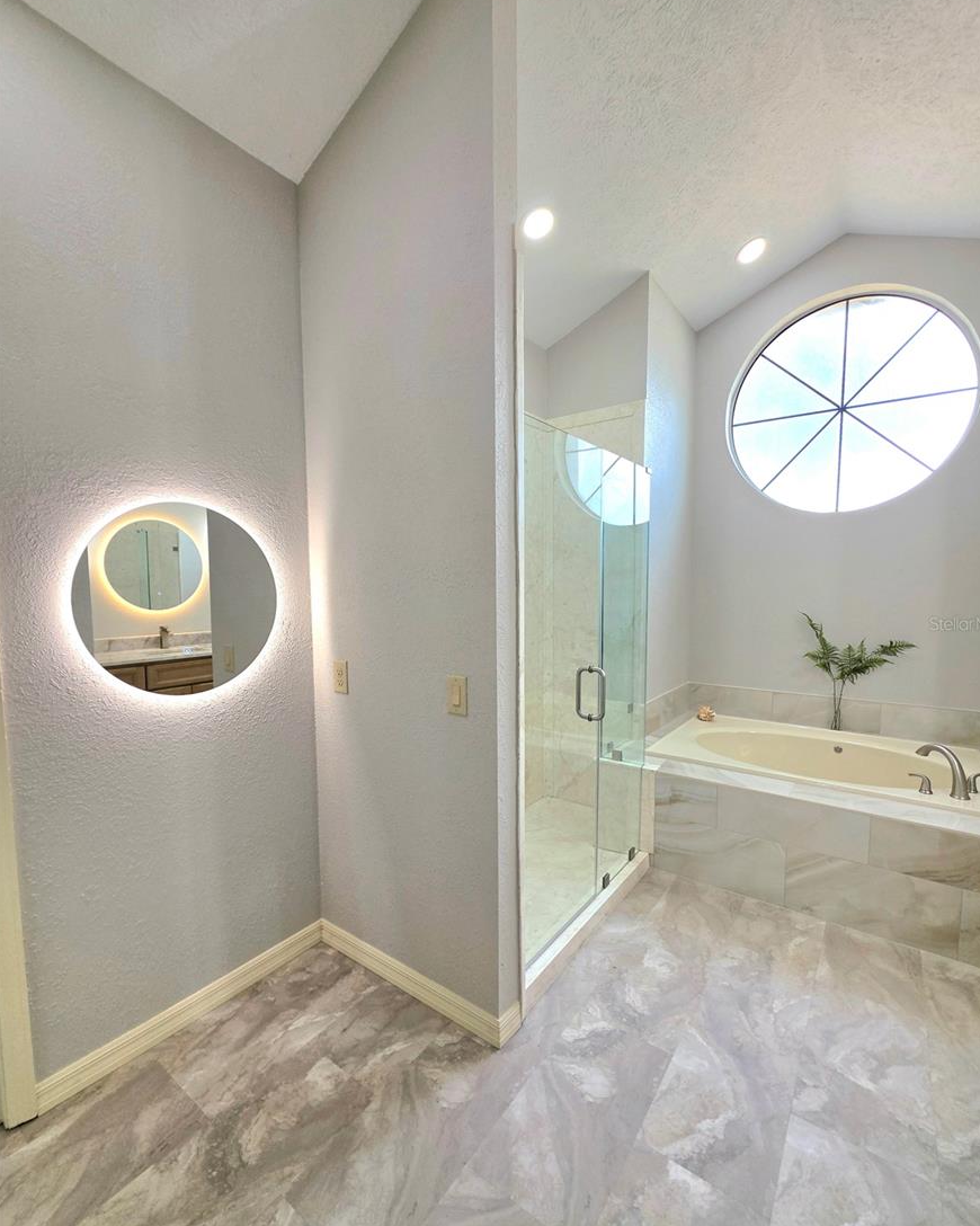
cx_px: 502
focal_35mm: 14
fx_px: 508
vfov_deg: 100.7
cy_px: 623
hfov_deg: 87.9
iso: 25
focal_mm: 2.2
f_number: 1.9
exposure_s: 1/120
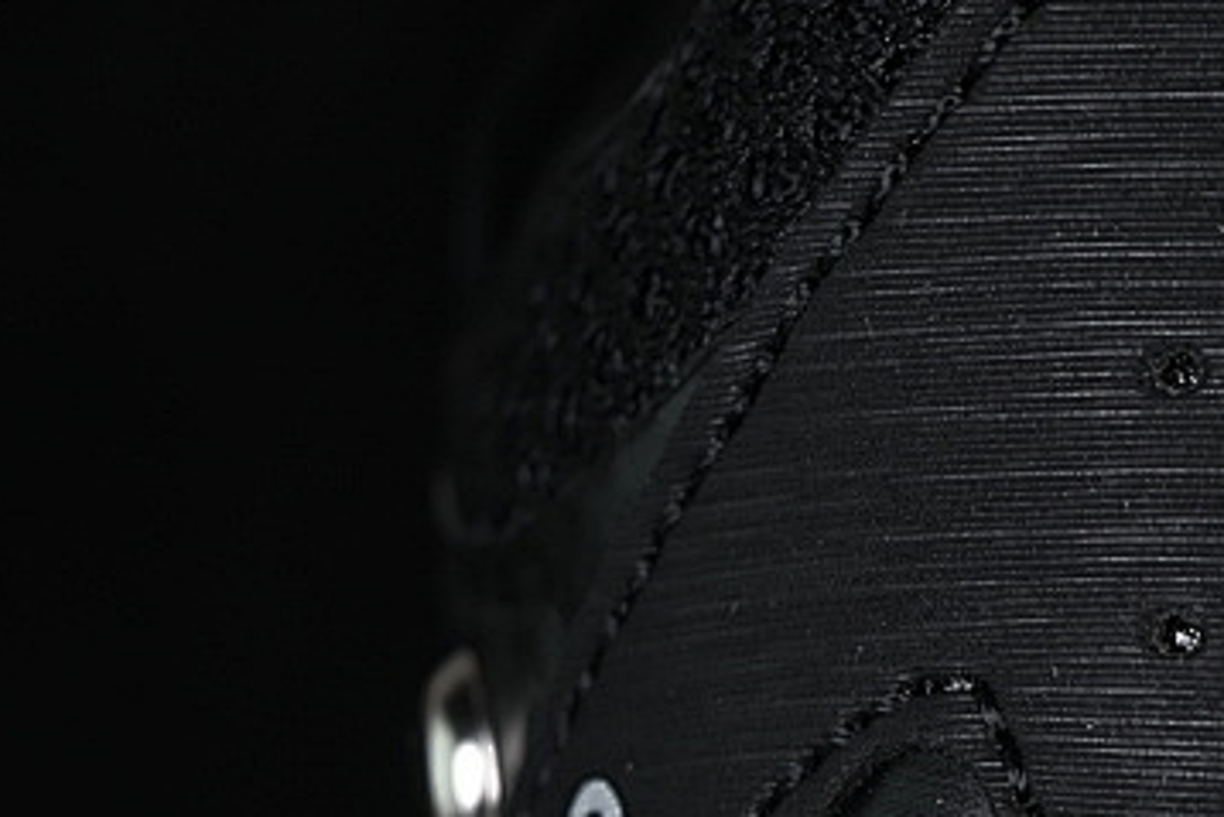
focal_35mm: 226
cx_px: 1361
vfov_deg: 6.1
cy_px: 820
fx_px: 7687
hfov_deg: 9.0
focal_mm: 50
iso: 160
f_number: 6.3
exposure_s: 1/50
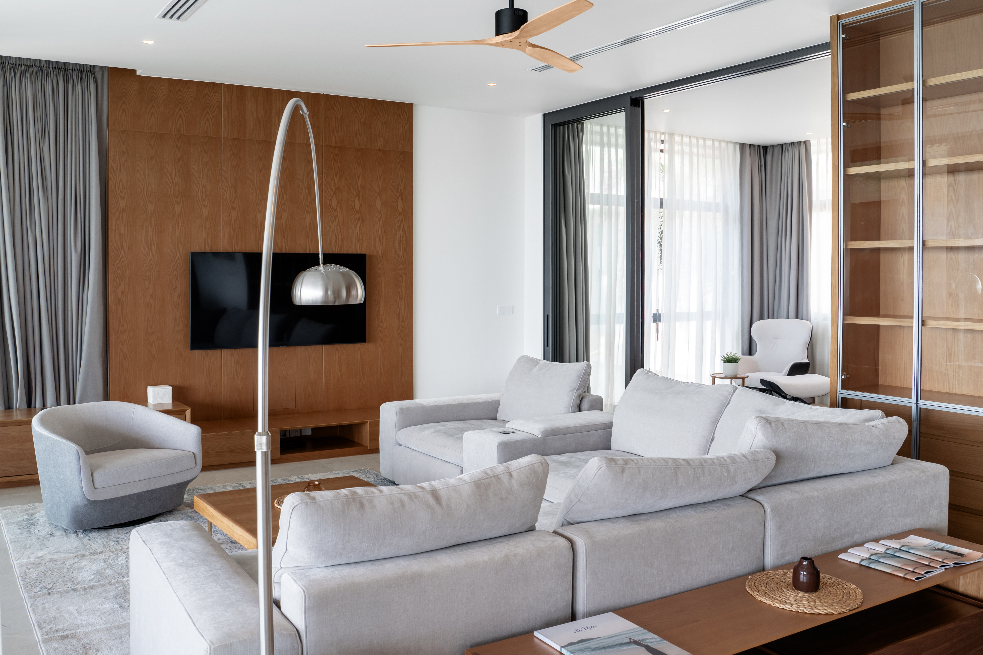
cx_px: 492
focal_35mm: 28
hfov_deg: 65.5
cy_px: 328
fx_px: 765
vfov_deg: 46.4
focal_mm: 28
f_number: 11
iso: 250
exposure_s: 1/20
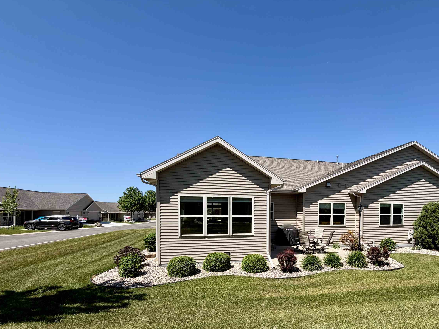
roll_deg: -0.1
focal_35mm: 19
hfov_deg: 82.7
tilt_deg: -1.9
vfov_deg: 66.7
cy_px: 221
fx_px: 241
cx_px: 280
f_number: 2.2
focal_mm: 2.22
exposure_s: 1/770
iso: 25
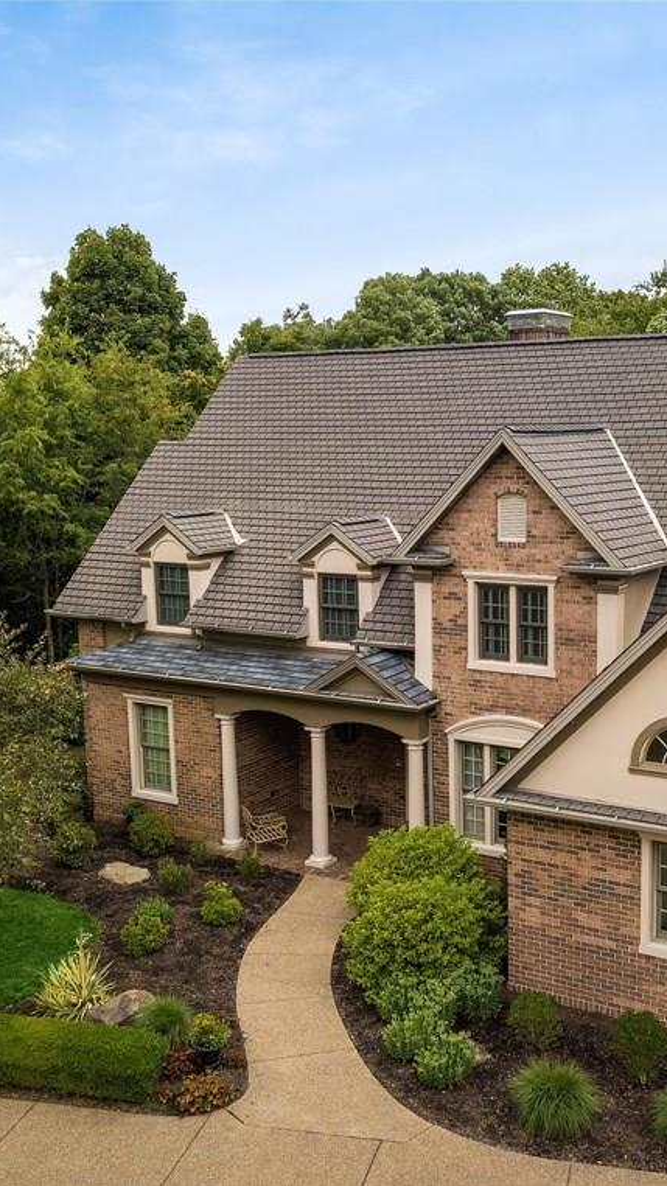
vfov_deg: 52.8
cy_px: 595
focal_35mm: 38
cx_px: 443
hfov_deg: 31.0
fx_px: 1195
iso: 100
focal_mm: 4.7
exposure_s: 1/50
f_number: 2.2
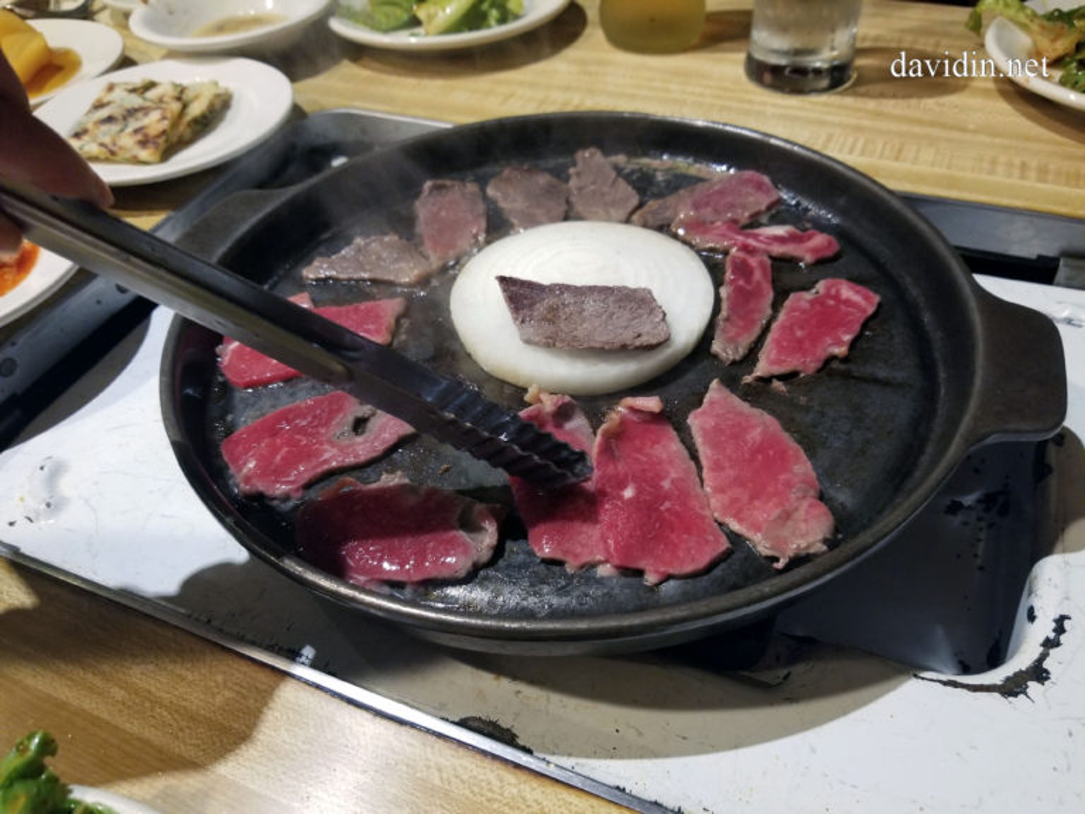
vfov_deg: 53.1
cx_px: 542
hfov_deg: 67.3
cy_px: 407
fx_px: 815
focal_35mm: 26
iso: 400
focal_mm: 4.3
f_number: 1.7
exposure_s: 1/60
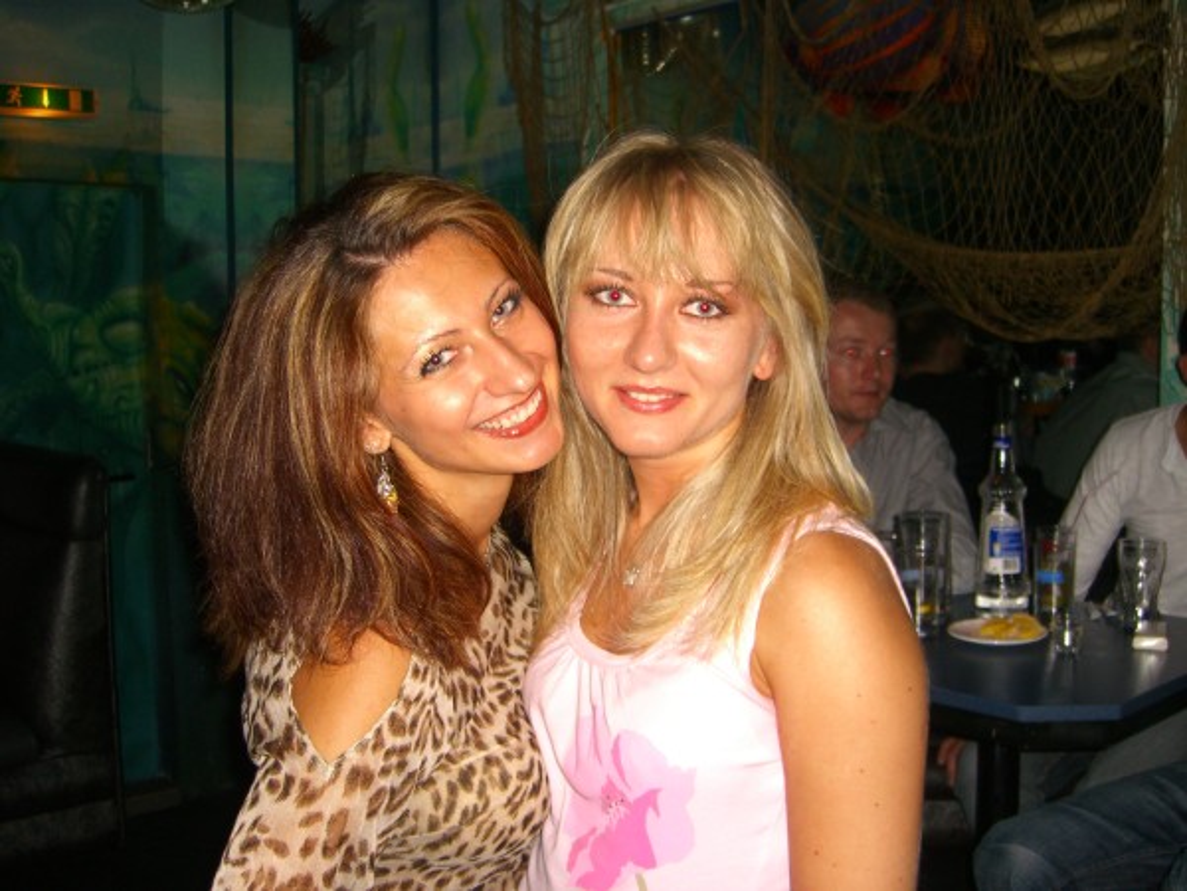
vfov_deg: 37.7
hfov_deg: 49.0
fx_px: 1303
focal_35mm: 38
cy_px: 446
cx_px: 594
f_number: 2.8
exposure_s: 1/60
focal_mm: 7.9
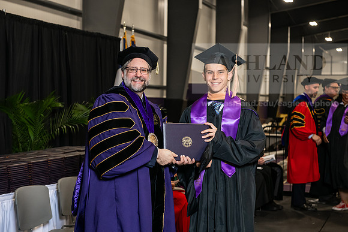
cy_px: 116
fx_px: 599
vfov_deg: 21.9
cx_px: 174
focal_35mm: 62
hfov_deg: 32.4
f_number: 5
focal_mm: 62
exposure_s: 1/200
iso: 2000
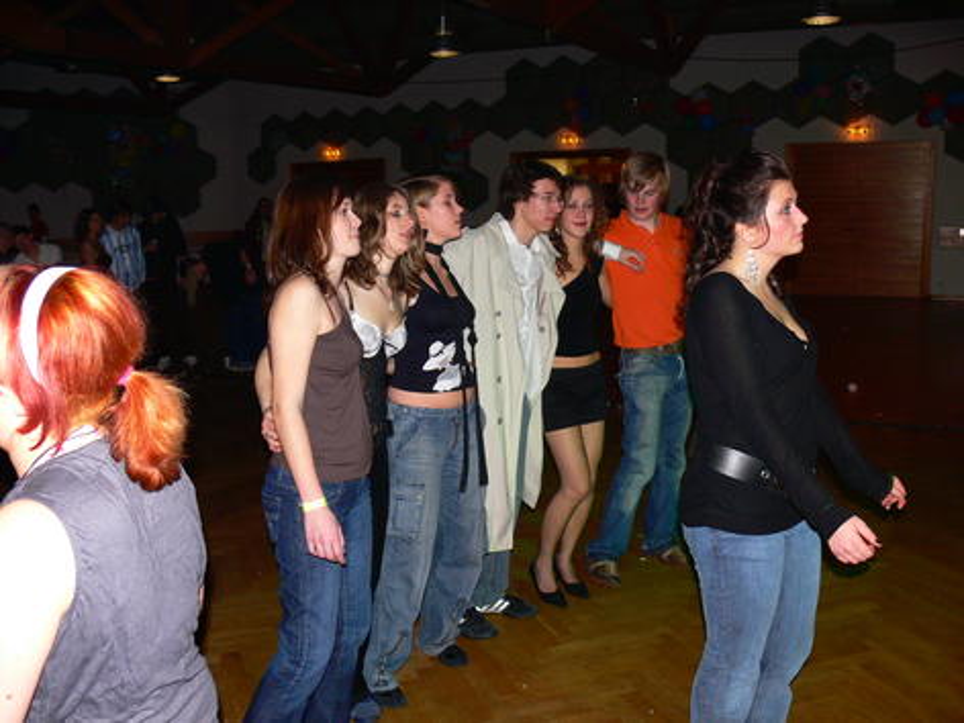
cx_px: 482
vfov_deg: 40.7
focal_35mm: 35
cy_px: 362
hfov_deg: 52.6
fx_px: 975
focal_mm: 7.4
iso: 100
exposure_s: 1/30
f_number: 2.8
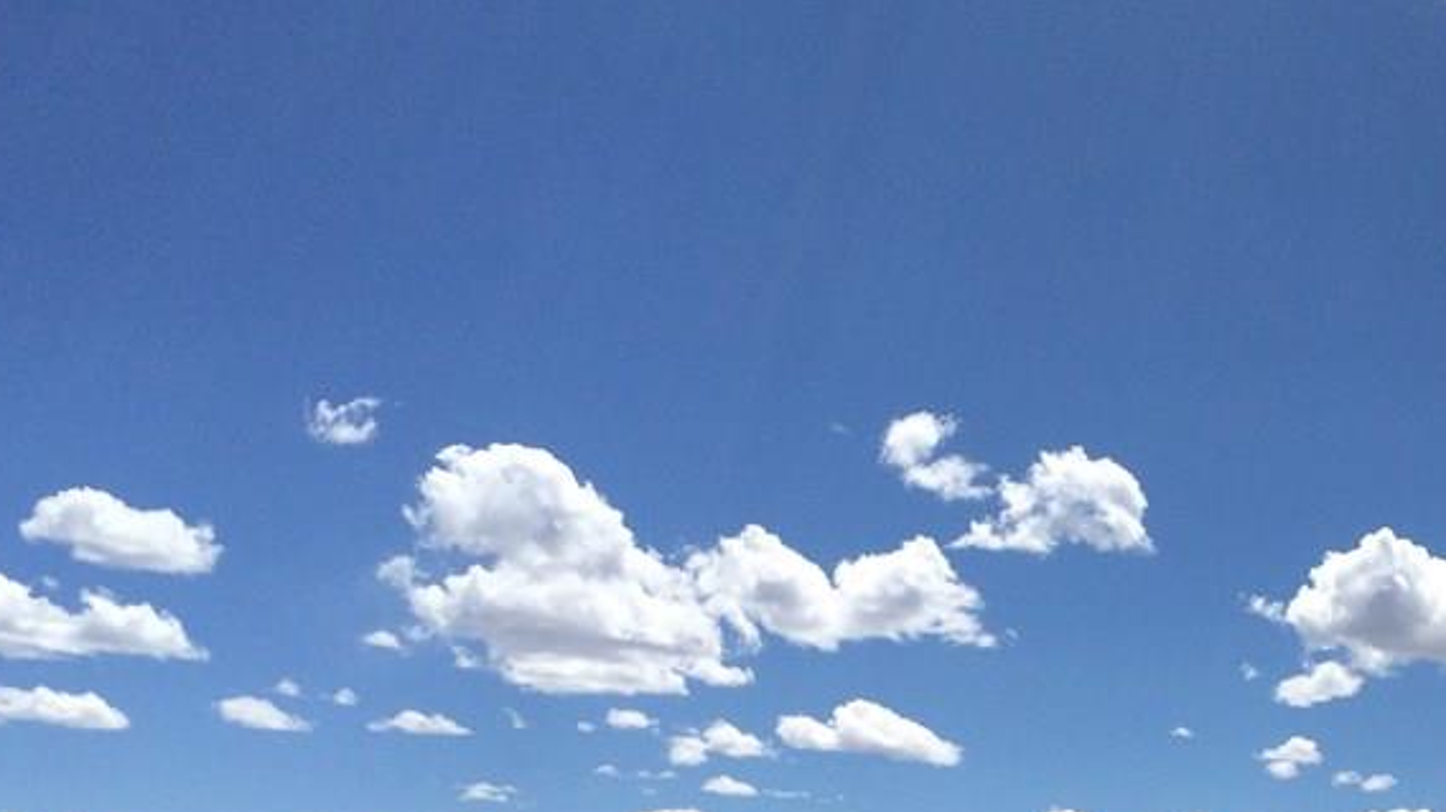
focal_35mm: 57
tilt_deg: -0.7
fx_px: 2185
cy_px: 932
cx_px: 1067
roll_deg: -2.6
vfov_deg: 20.0
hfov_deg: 35.9
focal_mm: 4.15
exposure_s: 1/5882
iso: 40
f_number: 2.2
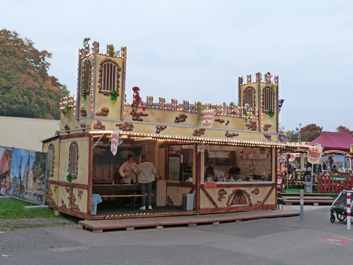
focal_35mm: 42
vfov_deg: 34.3
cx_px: 176
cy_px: 132
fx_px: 428
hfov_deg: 44.8
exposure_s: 1/125
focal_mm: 7.4
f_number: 4
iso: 160
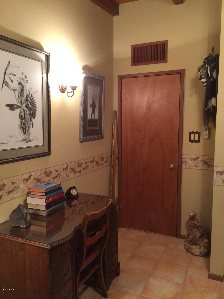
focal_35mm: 29
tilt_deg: -6.1
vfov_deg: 61.7
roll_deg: +1.2
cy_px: 150
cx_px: 112
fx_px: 250
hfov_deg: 48.2
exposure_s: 1/24
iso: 250
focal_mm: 4.15
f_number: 2.2
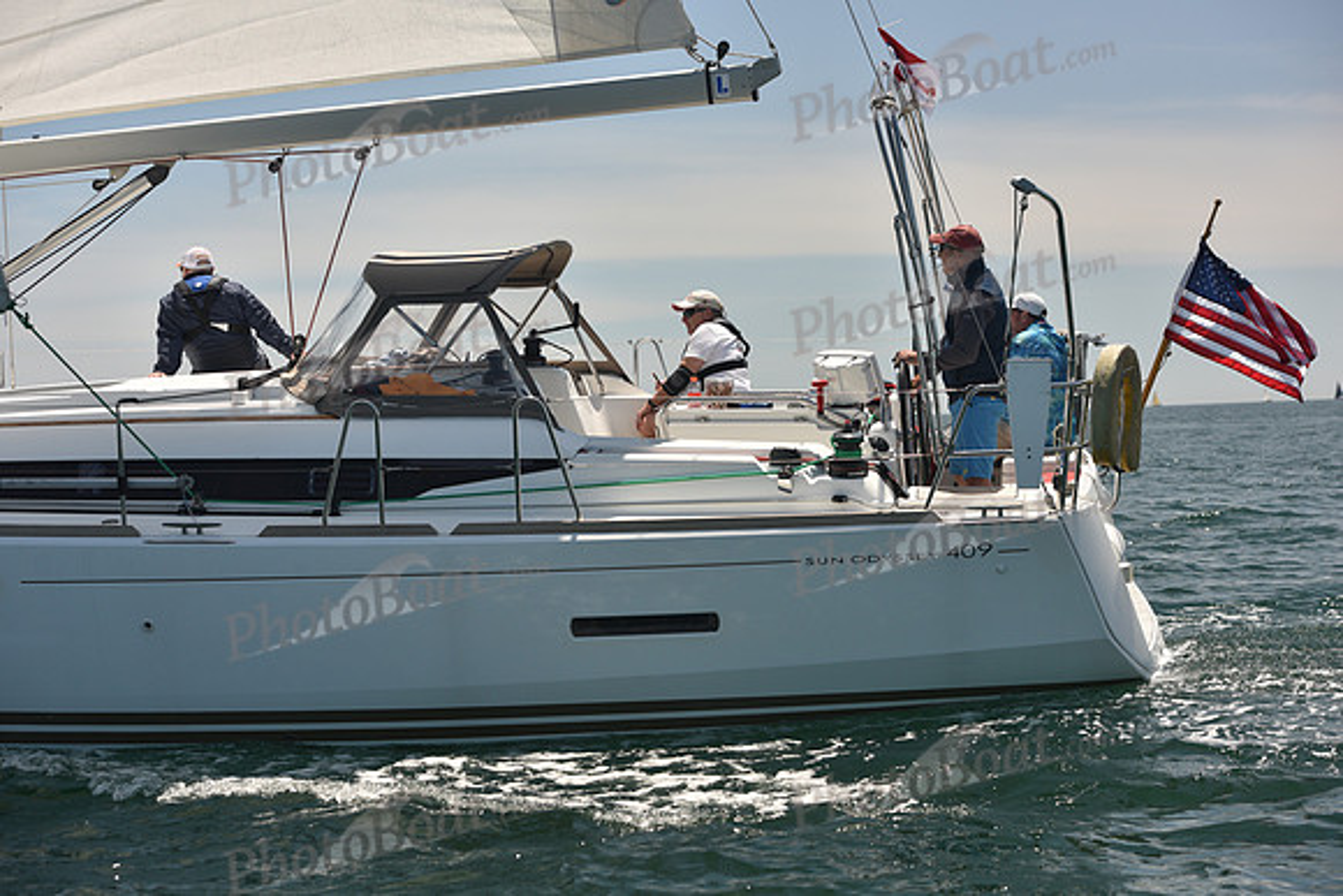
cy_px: 448
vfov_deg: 19.5
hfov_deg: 28.8
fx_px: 2612
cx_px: 672
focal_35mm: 70
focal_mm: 70
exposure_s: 1/800
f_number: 5.6
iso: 250
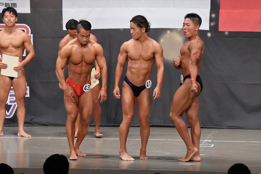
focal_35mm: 202
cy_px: 87
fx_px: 1464
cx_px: 130
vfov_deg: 6.8
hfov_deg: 10.2
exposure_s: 1/400
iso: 6400
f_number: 5.6
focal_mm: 135
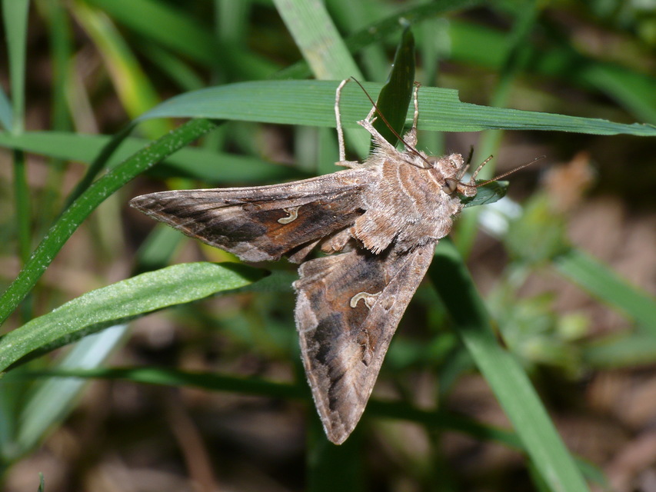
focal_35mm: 162
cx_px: 328
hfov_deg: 12.2
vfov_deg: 9.2
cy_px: 246
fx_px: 3070
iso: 100
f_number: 11
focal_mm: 34.2
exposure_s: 1/640
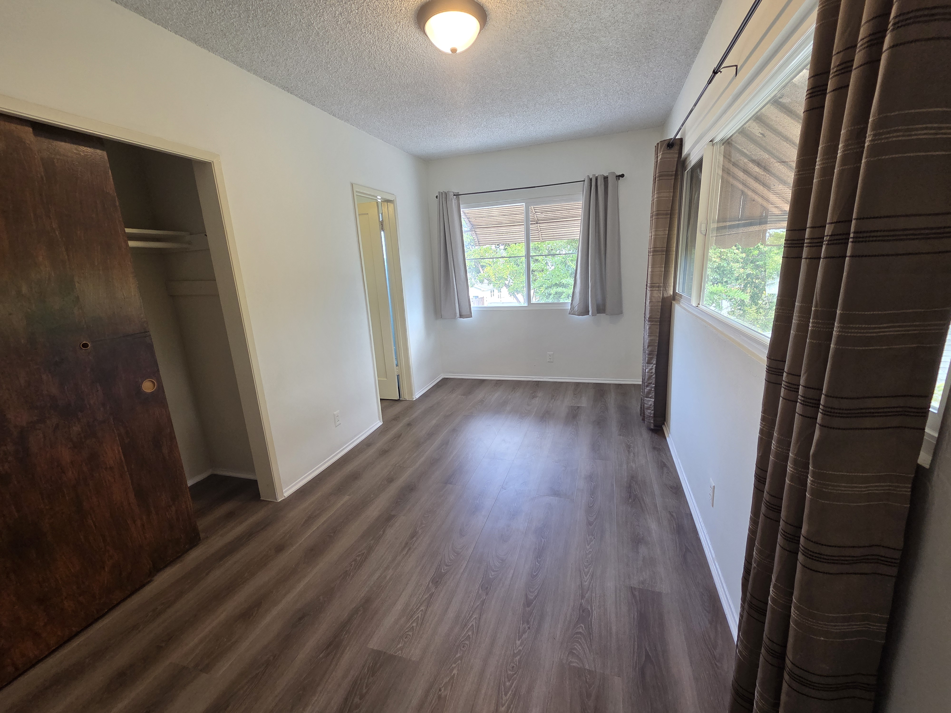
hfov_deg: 106.2
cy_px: 356
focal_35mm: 13
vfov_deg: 89.9
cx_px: 476
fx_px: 357
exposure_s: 1/60
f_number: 2.2
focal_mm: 2.2
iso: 160
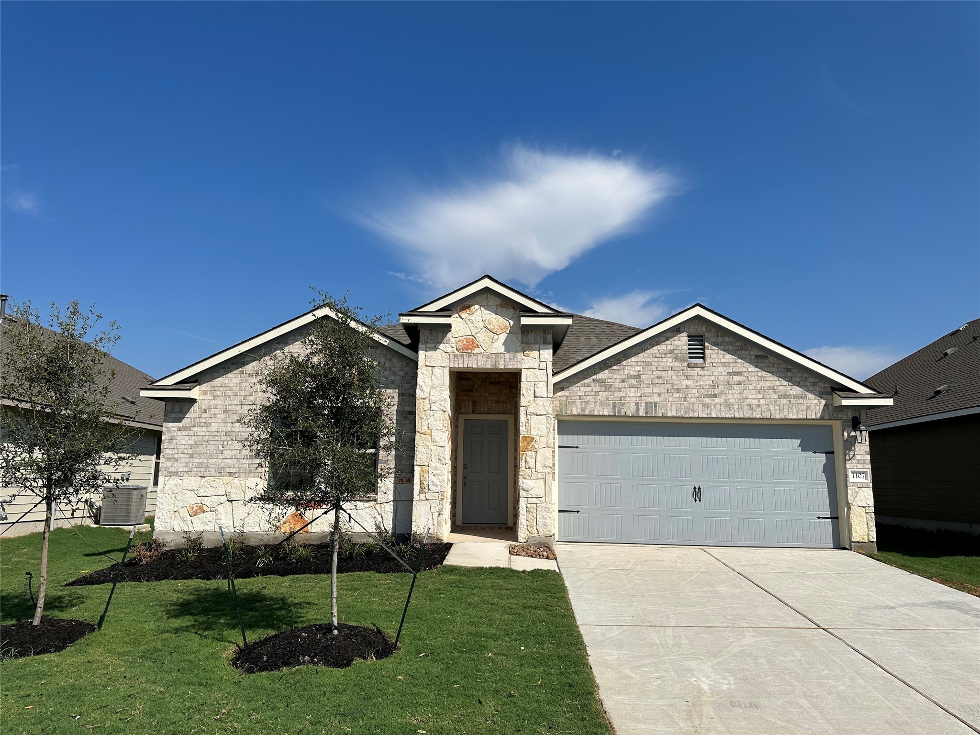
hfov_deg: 71.6
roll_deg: -0.9
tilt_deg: +8.0
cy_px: 368
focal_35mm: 24
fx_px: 679
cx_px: 490
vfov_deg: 56.8
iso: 80
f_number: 1.78
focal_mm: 6.86
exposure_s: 1/8929
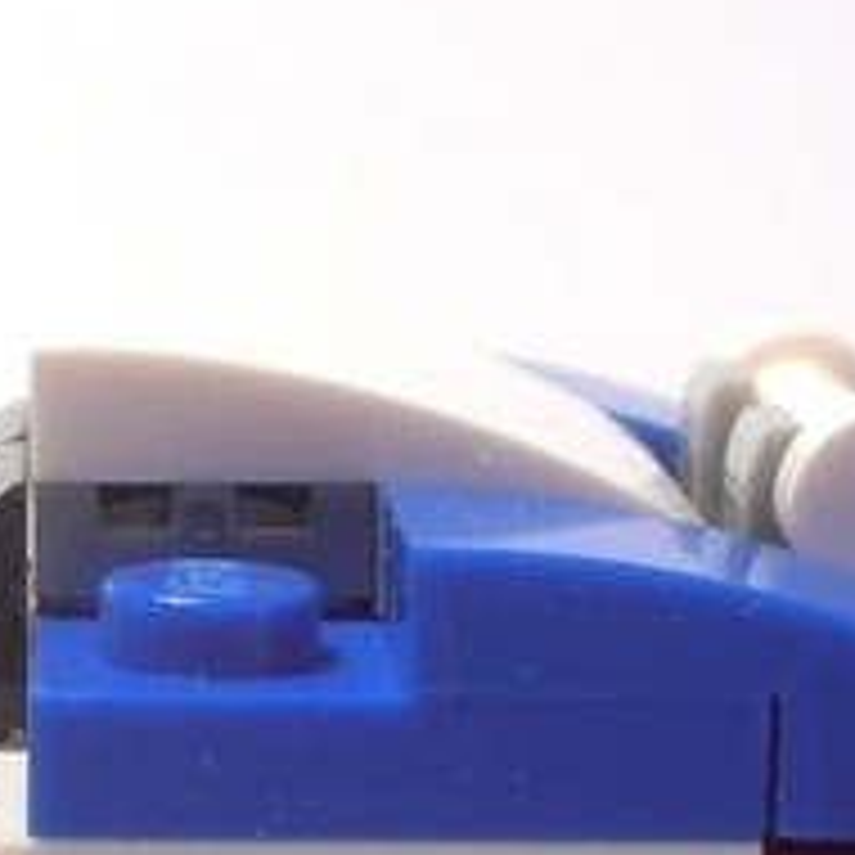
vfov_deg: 11.2
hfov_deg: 11.2
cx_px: 194
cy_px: 808
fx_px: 4331
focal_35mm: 155
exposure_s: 1/50
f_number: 3.9
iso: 80
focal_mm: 6.61
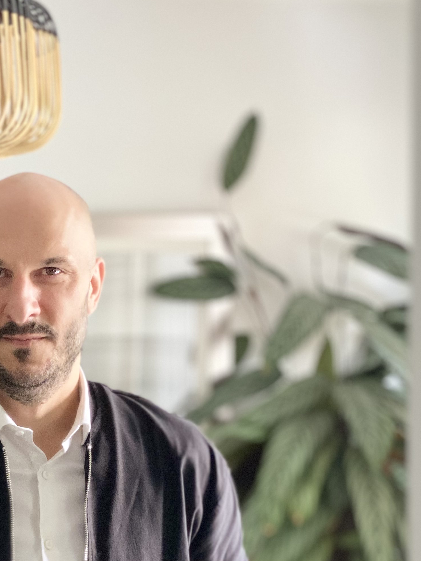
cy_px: 550
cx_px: 26
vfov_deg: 18.1
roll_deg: +1.3
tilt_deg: -3.5
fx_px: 1719
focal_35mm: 106
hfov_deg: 13.8
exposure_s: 1/71
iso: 250
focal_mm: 6
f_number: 2
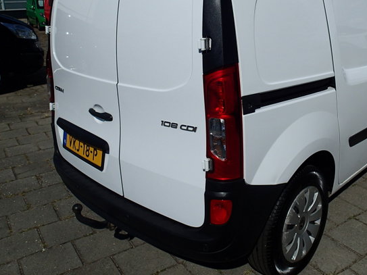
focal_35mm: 35
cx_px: 230
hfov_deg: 52.1
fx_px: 371
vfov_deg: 40.2
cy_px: 95
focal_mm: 4.5
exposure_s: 1/800
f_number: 8
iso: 100
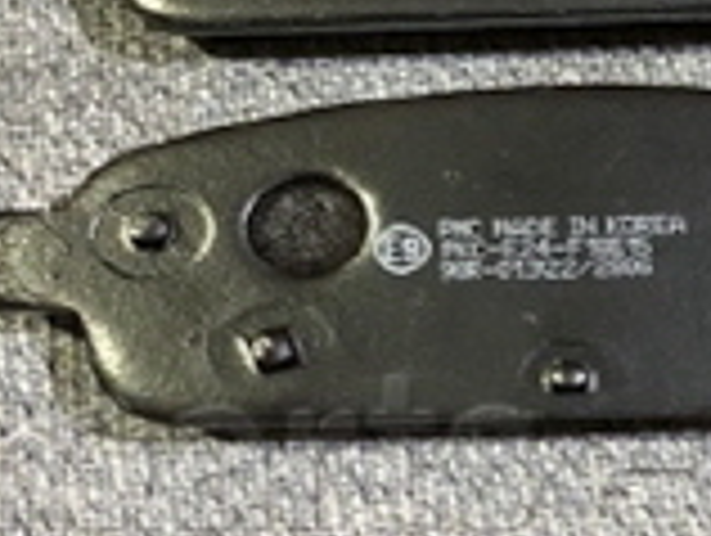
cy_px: -279
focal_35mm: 128
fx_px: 2633
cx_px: 574
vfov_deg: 11.1
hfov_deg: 15.3
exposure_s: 1/15
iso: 64
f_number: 1.8
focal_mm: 4
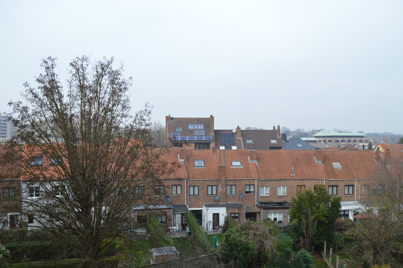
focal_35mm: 28
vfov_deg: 46.3
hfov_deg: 65.5
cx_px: 205
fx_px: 313
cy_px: 137
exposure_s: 1/125
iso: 180
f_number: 5.6
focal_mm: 18
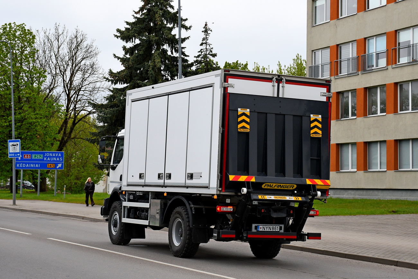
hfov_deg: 33.4
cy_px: 140
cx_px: 209
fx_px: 697
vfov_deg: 22.6
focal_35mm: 60
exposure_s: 1/500
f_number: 6.3
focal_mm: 40
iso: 400
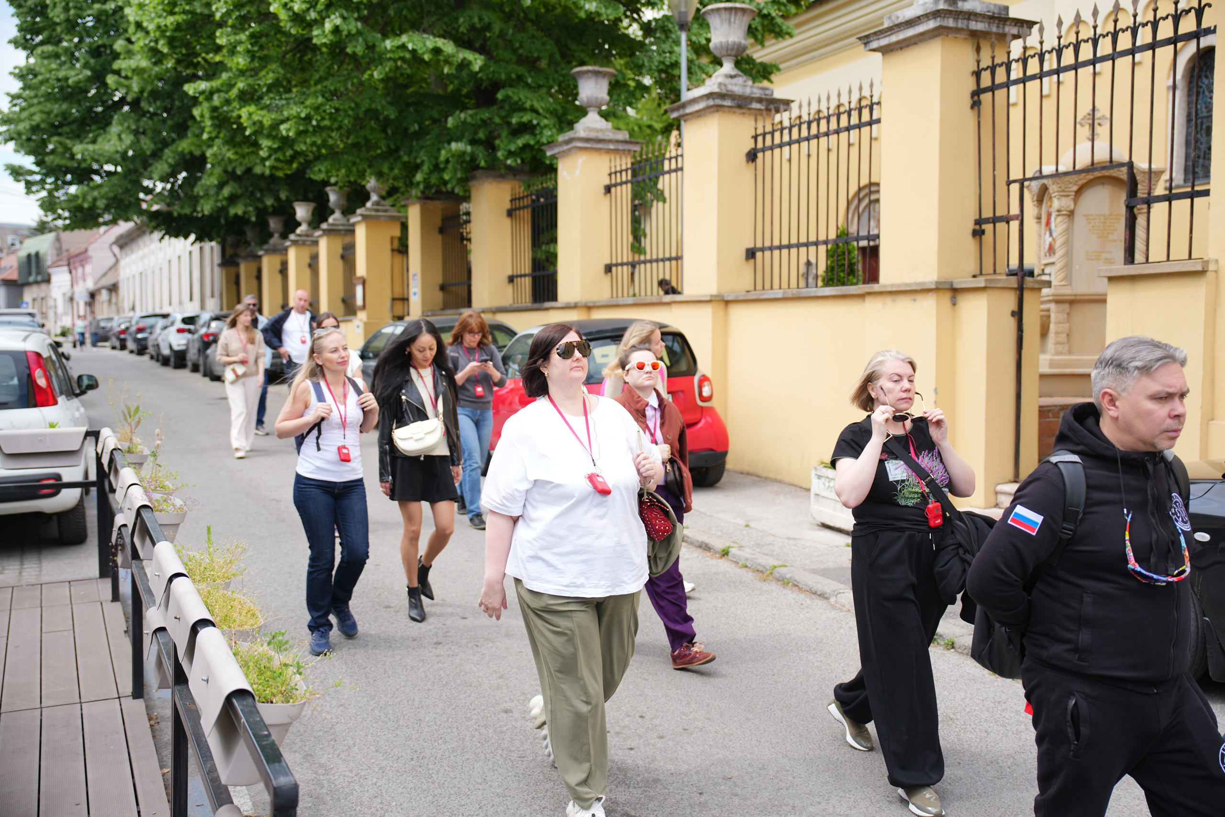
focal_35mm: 35
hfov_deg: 54.4
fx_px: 1191
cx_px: 612
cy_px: 408
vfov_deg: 37.9
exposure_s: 1/500
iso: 100
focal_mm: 35
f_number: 2.8
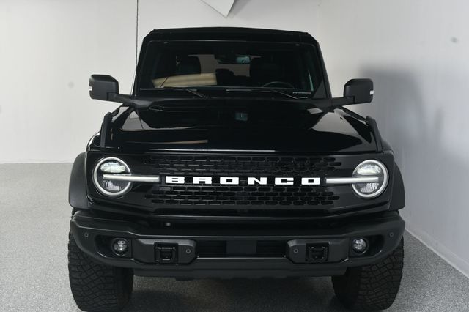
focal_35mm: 40
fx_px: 521
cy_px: 156
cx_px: 234
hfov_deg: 48.5
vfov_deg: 33.4
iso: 100
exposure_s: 1/160
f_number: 10
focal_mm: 27
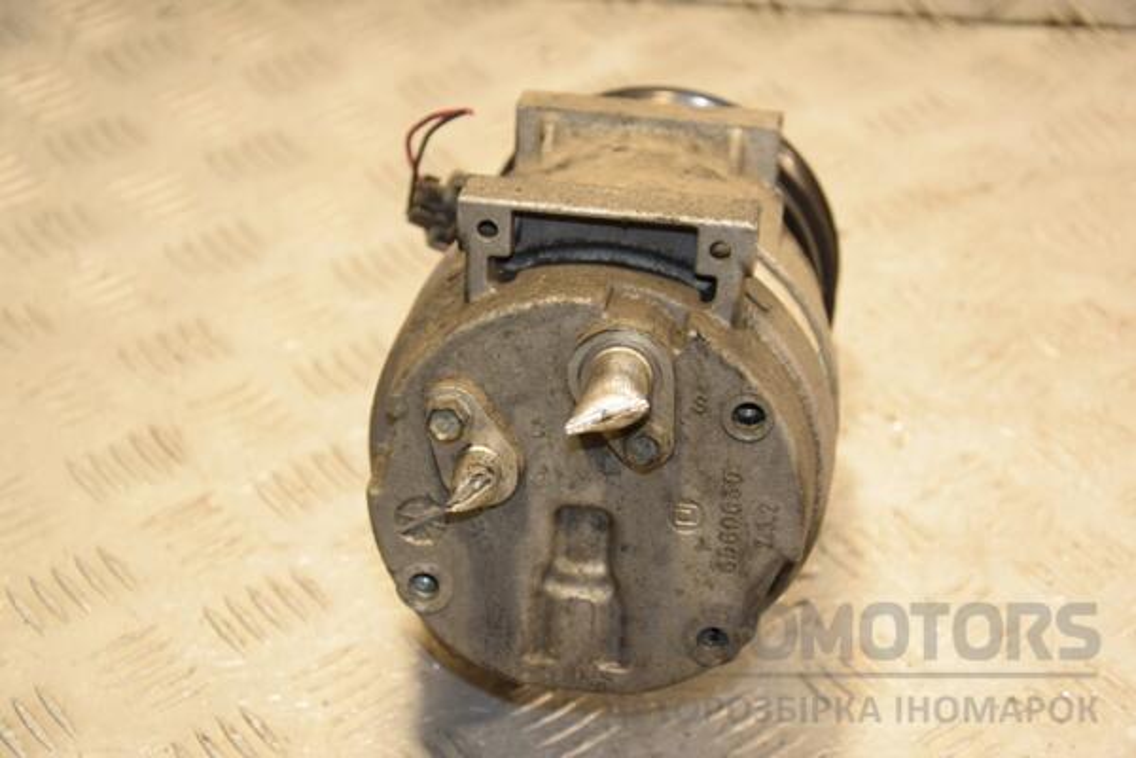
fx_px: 2745
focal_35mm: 87
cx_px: 568
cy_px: 379
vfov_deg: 15.7
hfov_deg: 23.4
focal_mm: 58
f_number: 5.6
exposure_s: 1/200
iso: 800
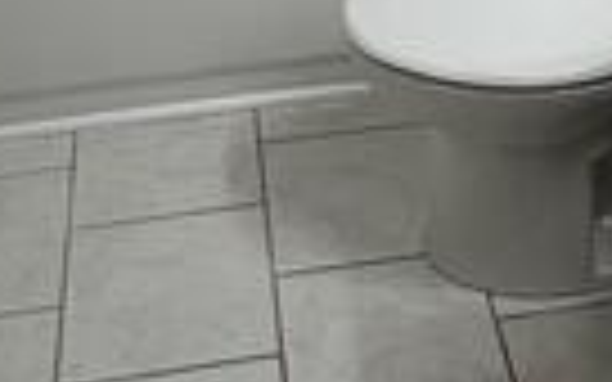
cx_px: 436
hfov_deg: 26.2
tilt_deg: -22.4
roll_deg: +1.2
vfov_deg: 15.0
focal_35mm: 78
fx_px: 1301
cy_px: -252
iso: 160
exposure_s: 1/120
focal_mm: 1.57
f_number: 1.8
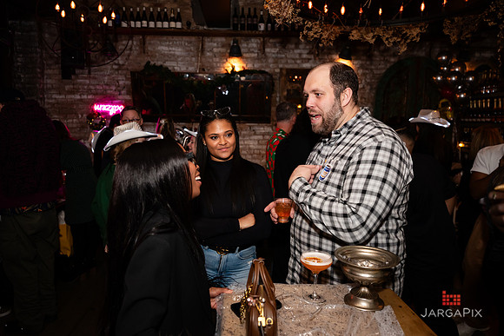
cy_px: 168
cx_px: 252
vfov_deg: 50.4
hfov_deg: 70.4
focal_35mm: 25
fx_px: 357
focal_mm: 24
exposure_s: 1/100
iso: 1000
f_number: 2.8
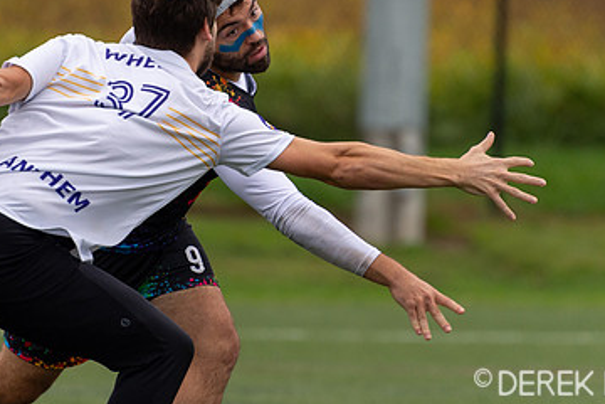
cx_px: 224
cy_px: 64
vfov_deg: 2.3
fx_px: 9830
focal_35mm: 585
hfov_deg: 3.5
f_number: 4
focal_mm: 280
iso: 1250
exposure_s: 1/1250
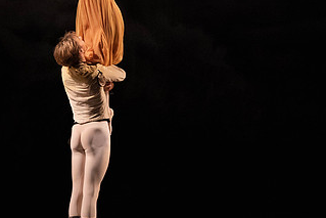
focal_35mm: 502
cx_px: 49
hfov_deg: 4.1
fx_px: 4548
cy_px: 66
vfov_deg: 2.7
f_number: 7.1
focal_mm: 276
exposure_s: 1/320
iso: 8000
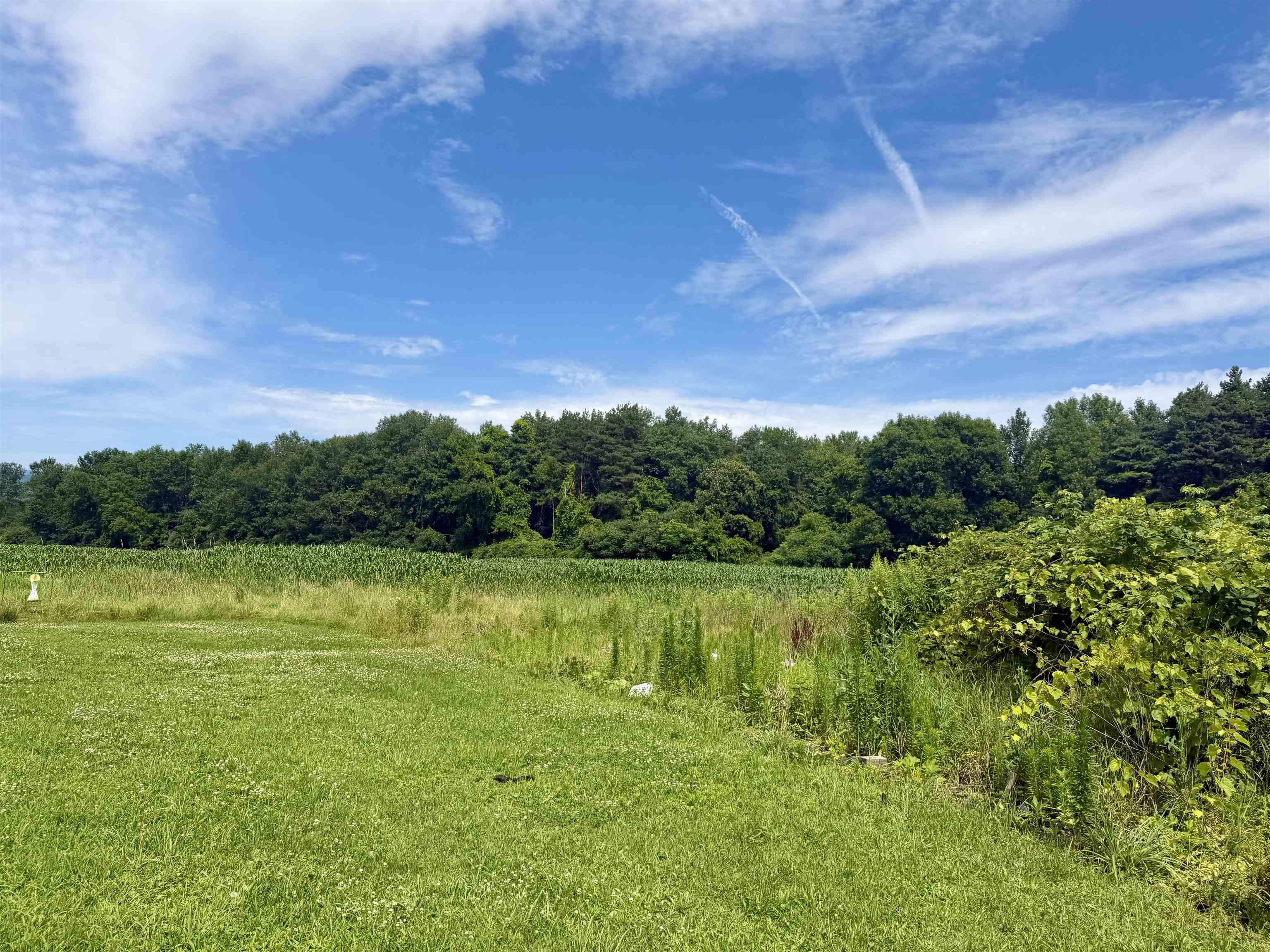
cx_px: 635
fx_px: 881
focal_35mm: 24
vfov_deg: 56.8
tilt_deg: +3.9
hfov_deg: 71.6
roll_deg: -1.3
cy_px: 476
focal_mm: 6.76
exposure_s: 1/6173
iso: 80
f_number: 1.78
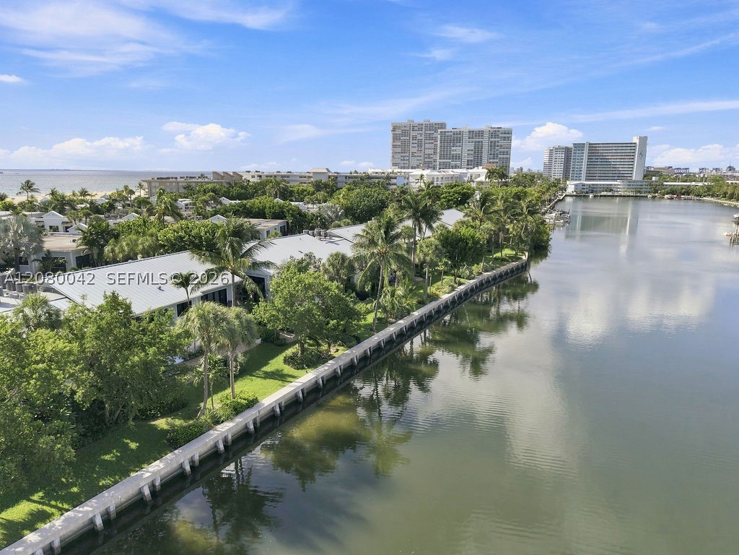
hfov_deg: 71.6
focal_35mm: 24
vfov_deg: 56.8
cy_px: 278
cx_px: 370
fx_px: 512
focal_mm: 8.7
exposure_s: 1/6400
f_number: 1.8
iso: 400
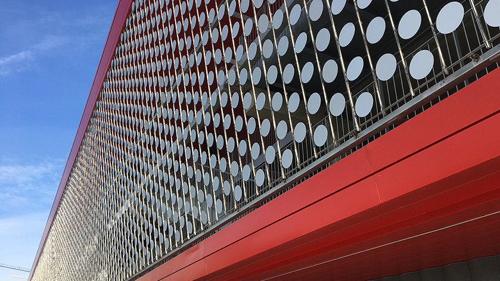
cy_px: 183
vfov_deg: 36.4
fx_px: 424
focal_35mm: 32
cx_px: 252
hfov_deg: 61.0
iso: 25
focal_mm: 4.15
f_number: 2.2
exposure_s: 1/810
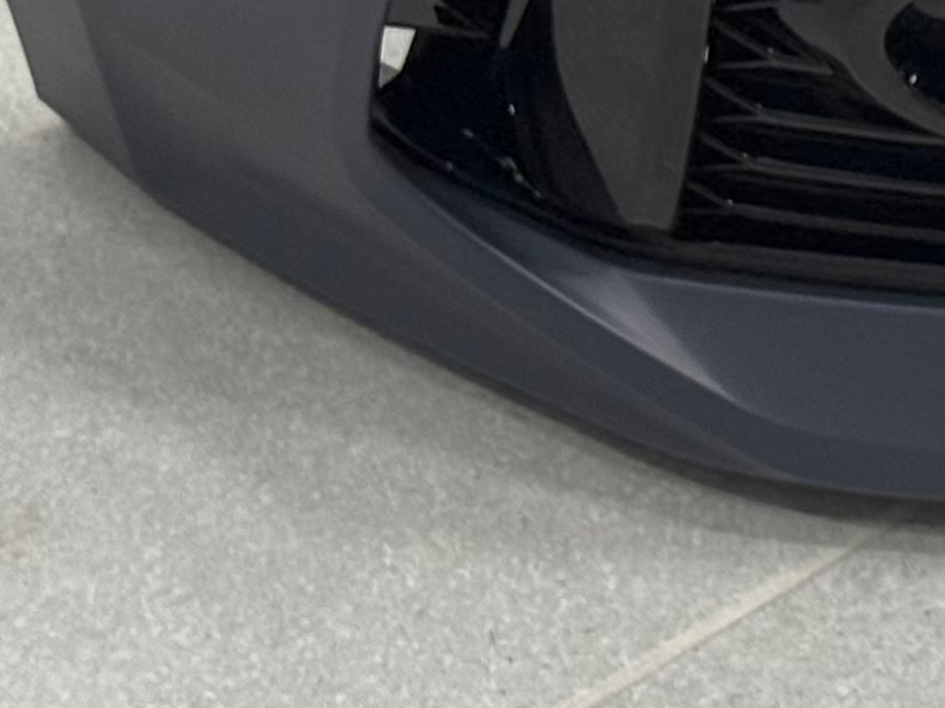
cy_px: -395
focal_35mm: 207
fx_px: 5650
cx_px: 1220
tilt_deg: -45.4
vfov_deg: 7.1
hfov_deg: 9.4
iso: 64
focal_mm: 6.76
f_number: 1.78
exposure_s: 1/375
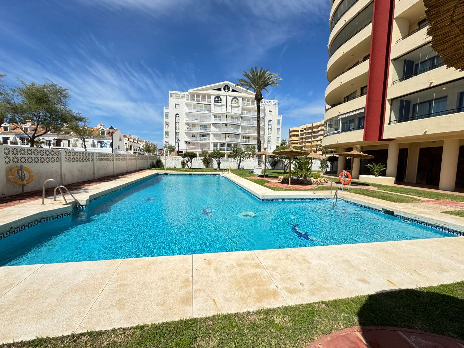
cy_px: 174
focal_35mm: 14
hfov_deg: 102.1
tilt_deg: -4.2
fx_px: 188
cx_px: 232
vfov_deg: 85.7
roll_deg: -0.9
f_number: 2.2
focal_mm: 2.22
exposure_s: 1/2083
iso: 50
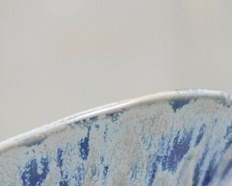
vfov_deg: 8.1
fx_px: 1271
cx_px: 4
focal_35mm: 185
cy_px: 324
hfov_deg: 10.4
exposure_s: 1/60
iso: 2000
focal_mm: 20
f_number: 1.7
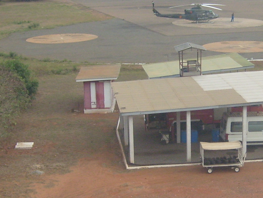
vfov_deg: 15.9
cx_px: 217
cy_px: 127
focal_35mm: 93
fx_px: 707
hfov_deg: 20.8
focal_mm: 5.8
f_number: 7.1
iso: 80
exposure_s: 1/90
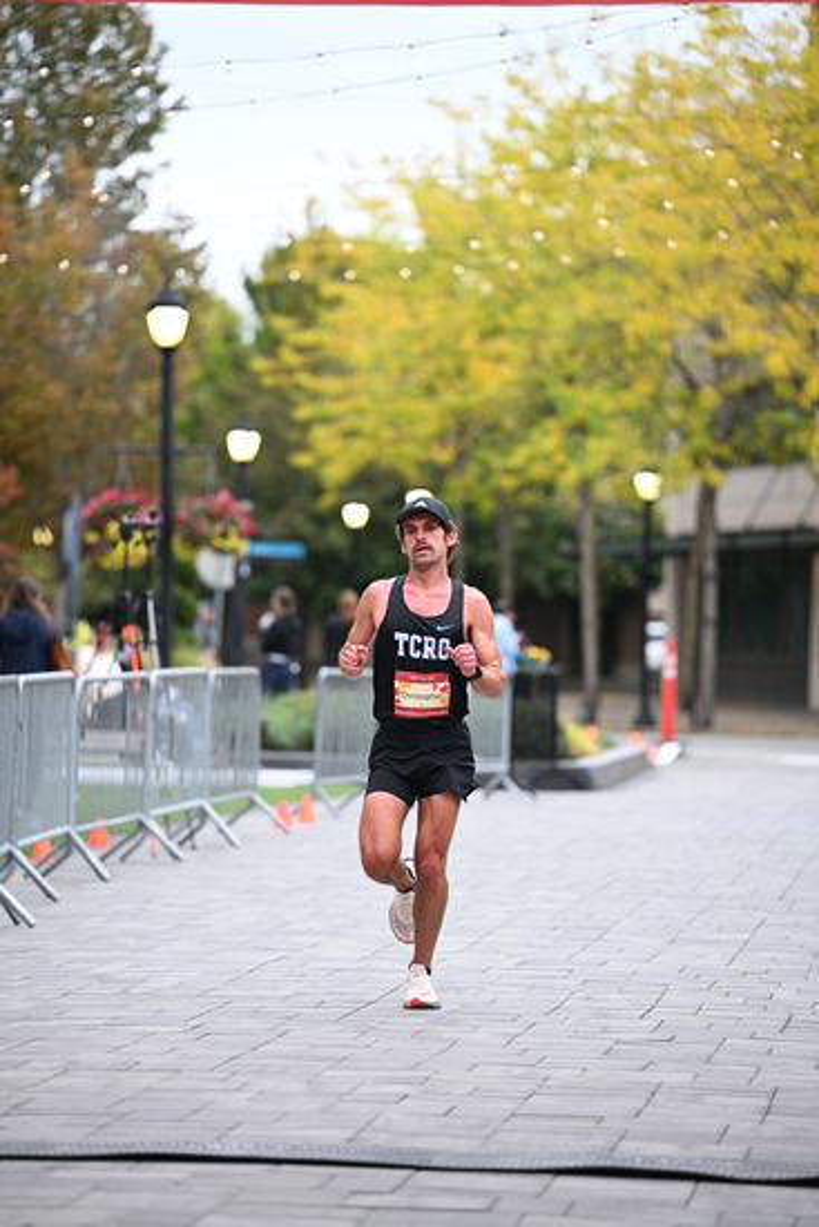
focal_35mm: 145
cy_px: 614
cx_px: 410
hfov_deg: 9.5
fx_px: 4945
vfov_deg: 14.1
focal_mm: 145
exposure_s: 1/800
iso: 1600
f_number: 2.8
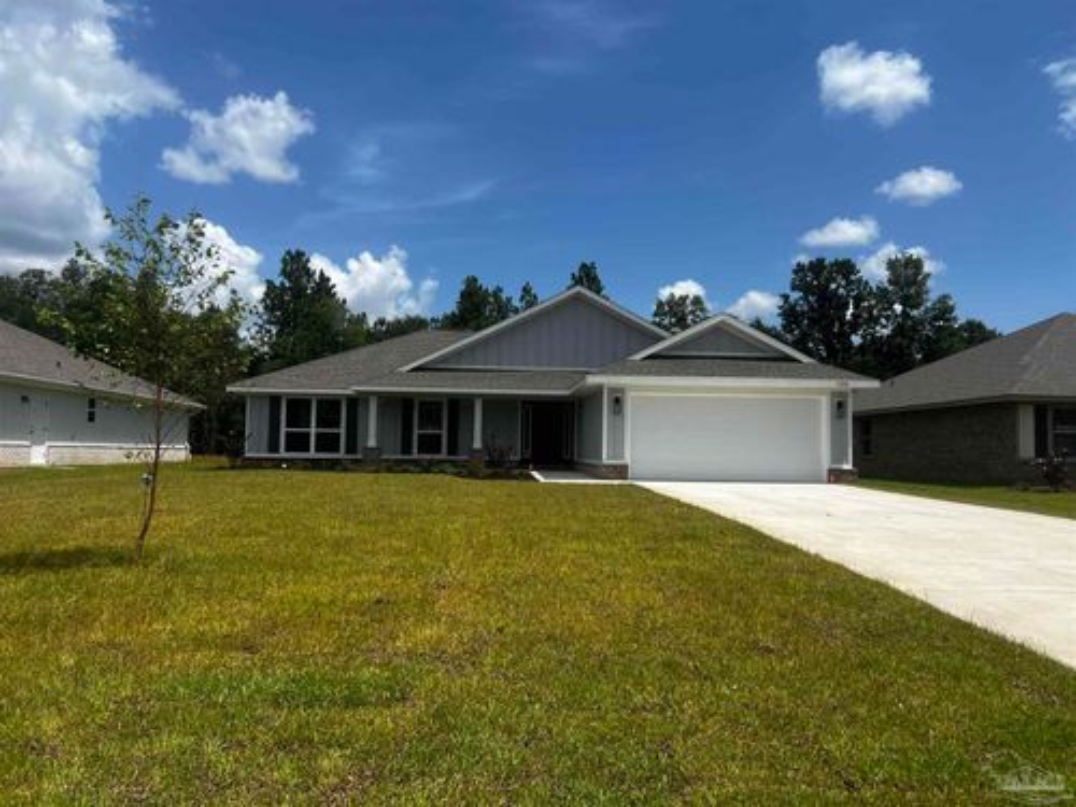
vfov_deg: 53.1
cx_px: 538
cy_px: 404
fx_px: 808
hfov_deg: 67.3
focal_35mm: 26
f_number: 1.5
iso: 50
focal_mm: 5.7
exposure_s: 1/5882
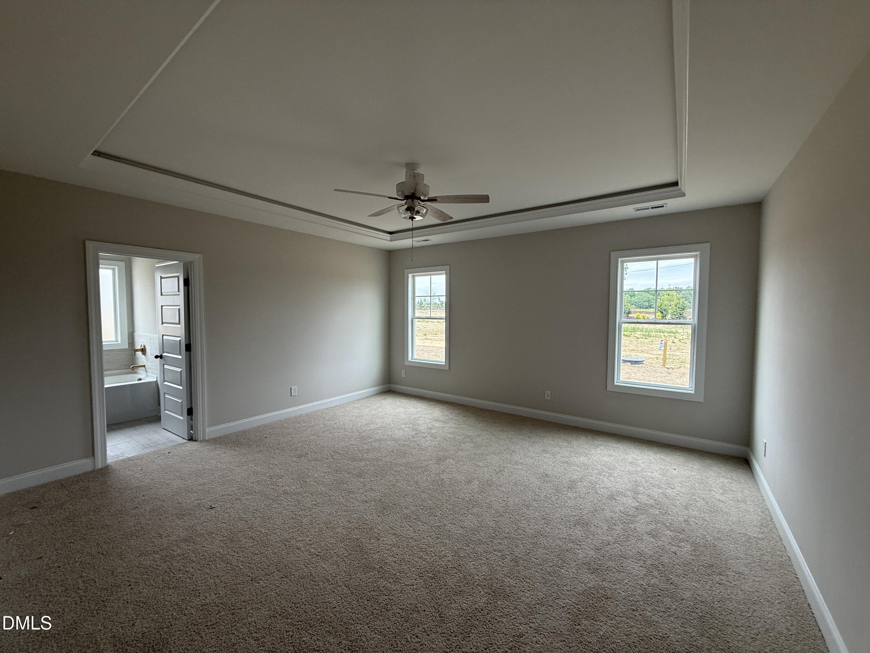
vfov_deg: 85.7
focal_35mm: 14
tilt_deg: -1.8
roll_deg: -0.4
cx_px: 435
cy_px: 326
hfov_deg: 102.1
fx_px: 352
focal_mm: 2.22
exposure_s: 1/99
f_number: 2.2
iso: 80
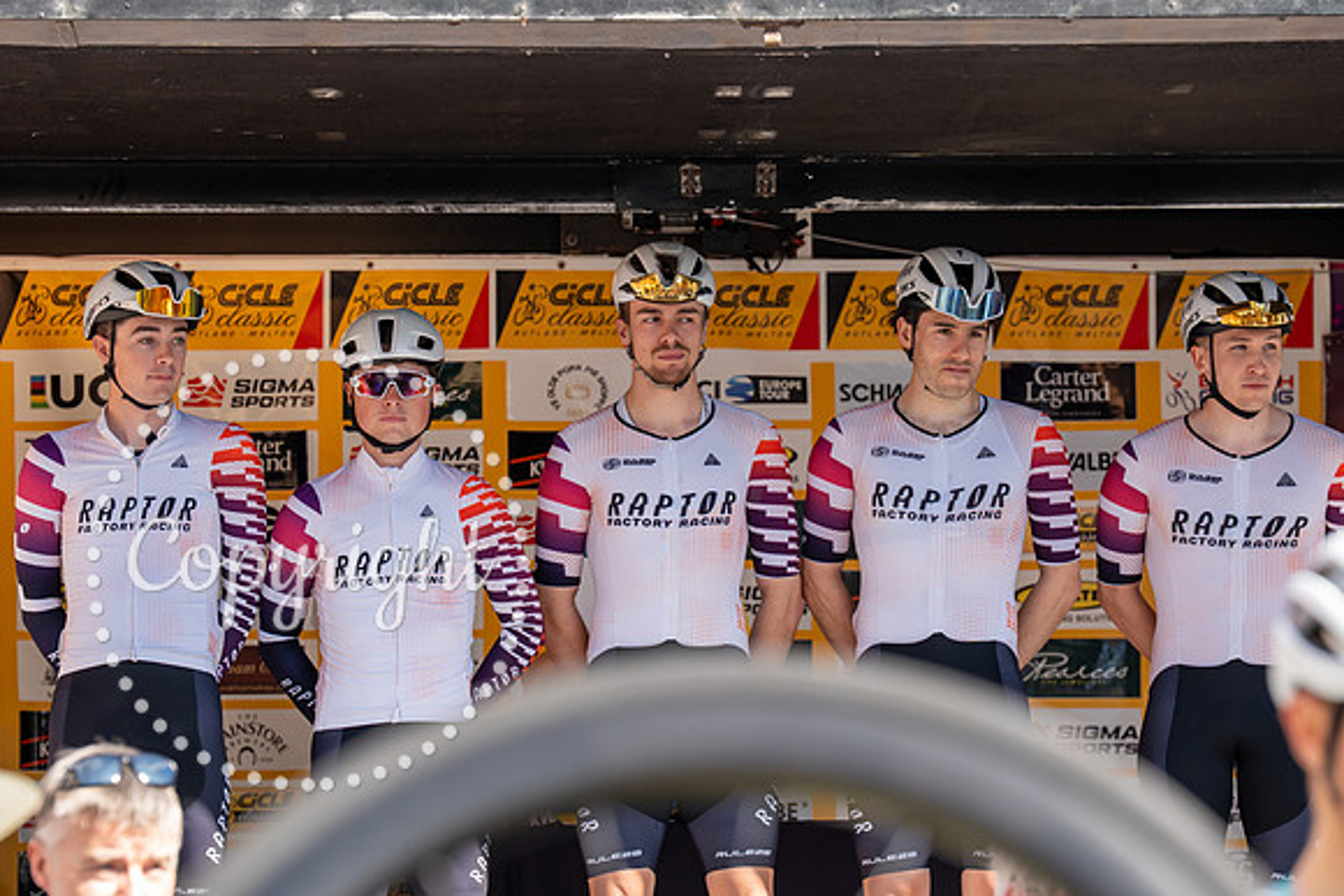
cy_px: 422
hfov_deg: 12.2
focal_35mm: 168
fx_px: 6281
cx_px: 633
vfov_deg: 8.2
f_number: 5.6
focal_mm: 159
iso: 800
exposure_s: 1/1000
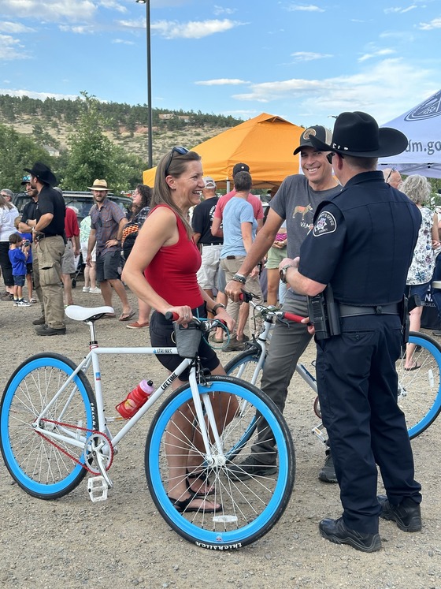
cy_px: 294
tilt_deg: -5.6
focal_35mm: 48
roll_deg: -0.2
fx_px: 816
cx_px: 220
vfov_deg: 39.7
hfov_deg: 30.3
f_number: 1.78
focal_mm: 6.86
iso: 64
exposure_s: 1/836
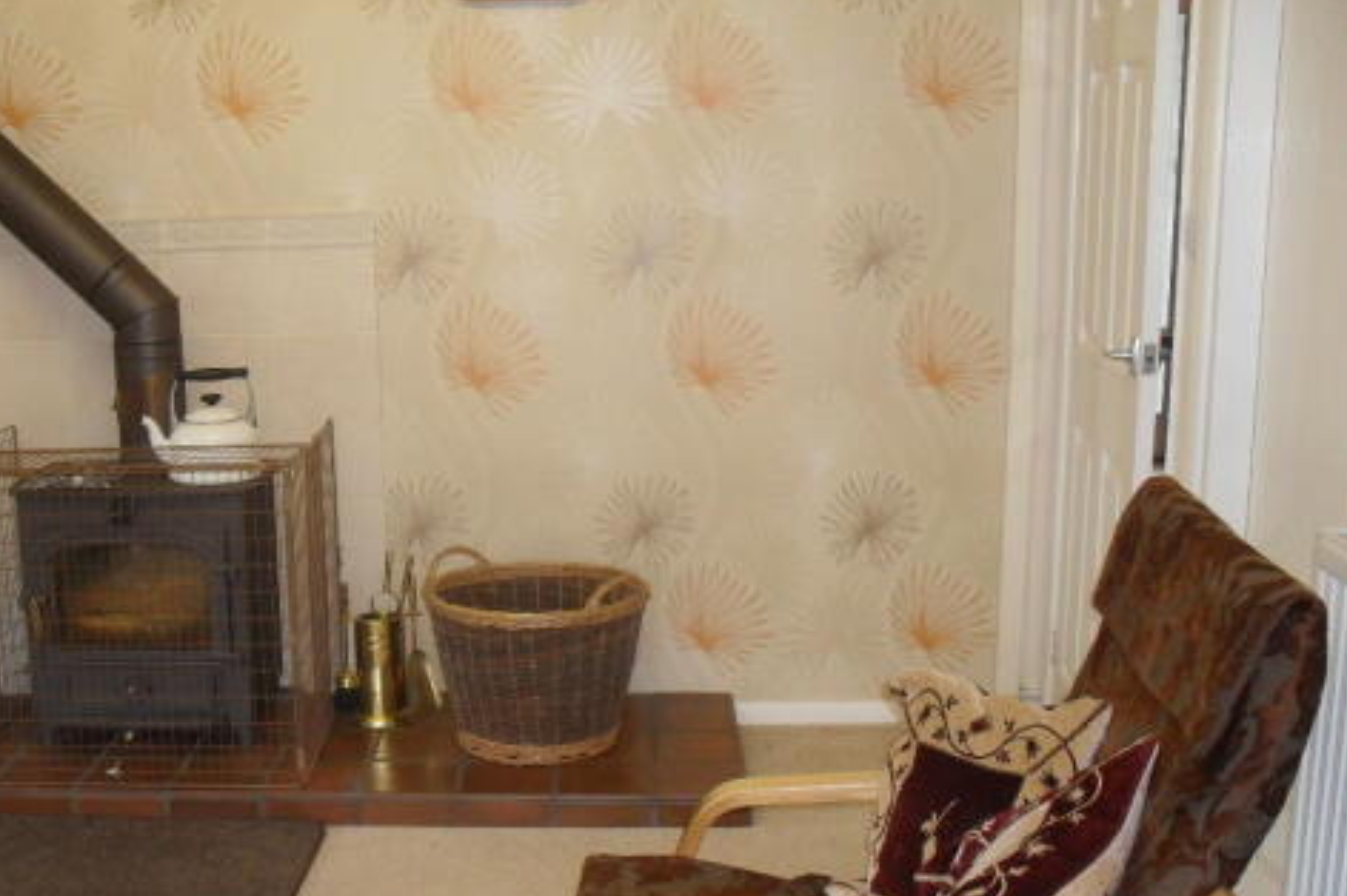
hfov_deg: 43.4
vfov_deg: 29.7
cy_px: 569
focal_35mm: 45
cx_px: 527
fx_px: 1683
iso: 200
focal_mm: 6.3
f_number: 3.2
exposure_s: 1/45
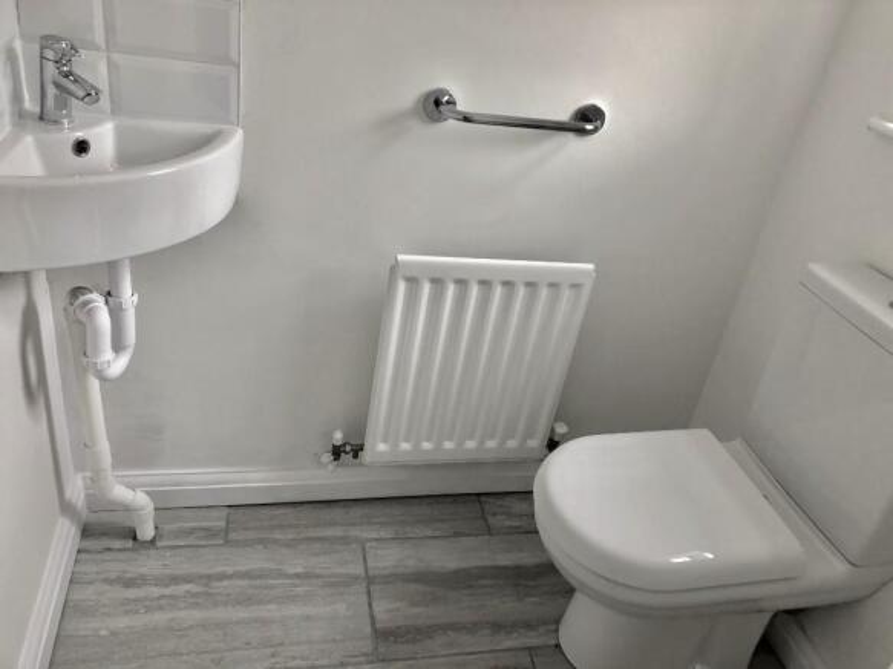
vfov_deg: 48.2
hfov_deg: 61.7
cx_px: 446
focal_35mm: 29
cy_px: 334
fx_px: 748
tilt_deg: -29.8
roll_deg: -9.6
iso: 40
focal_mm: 3.99
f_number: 1.8
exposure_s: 1/25
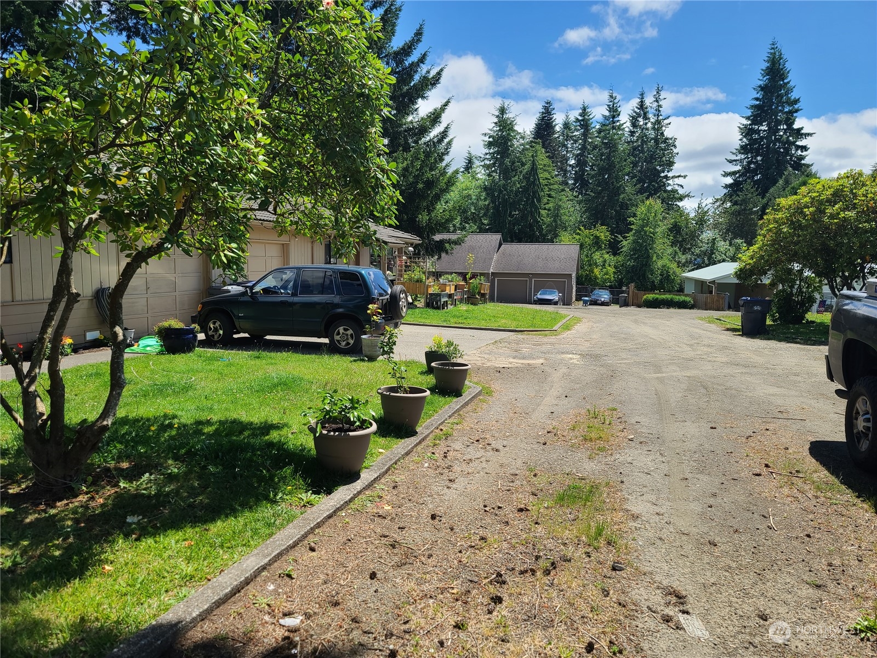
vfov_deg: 54.9
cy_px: 329
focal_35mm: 25
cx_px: 438
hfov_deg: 69.4
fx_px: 633
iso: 16
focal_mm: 7
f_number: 1.8
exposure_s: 1/688
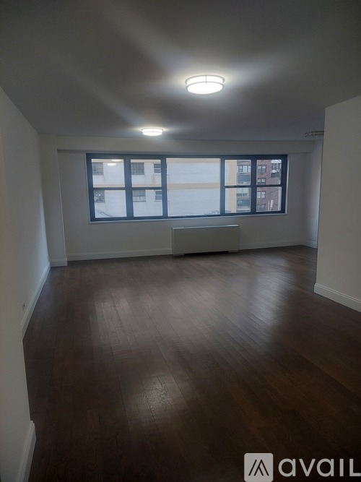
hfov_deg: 56.8
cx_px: 180
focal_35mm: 24
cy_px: 241
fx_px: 334
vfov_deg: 71.6
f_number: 1.8
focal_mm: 5.23
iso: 64
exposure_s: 1/60
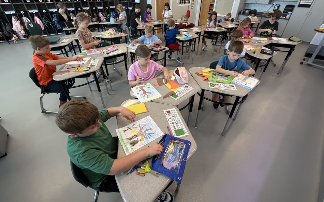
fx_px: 141
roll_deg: +0.4
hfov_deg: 97.8
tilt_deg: -31.1
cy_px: 83
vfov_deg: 70.7
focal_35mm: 16
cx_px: 163
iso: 320
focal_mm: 2.22
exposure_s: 1/120
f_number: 2.2
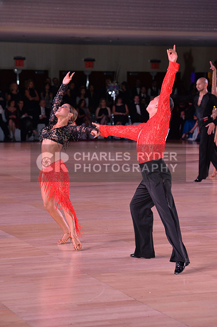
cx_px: 108
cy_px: 164
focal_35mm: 122
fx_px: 1106
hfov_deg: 11.2
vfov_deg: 16.8
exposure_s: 1/250
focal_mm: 122
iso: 800
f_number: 5.6
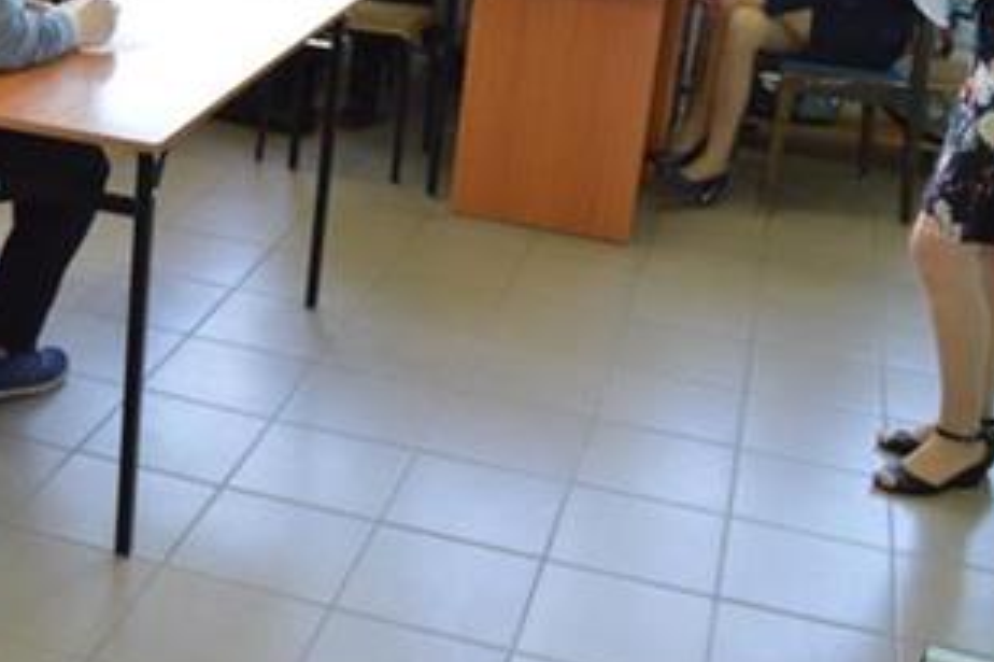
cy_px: 107
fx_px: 1573
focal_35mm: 57
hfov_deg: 34.5
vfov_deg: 23.3
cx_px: 284
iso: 400
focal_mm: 18
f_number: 3.5
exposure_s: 1/60
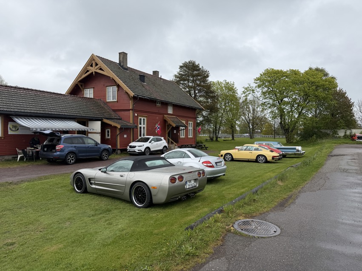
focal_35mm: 24
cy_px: 136
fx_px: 251
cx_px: 181
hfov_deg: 71.6
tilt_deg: -0.8
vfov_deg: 56.8
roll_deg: -1.6
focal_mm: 6.76
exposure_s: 1/1585
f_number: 1.78
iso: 80
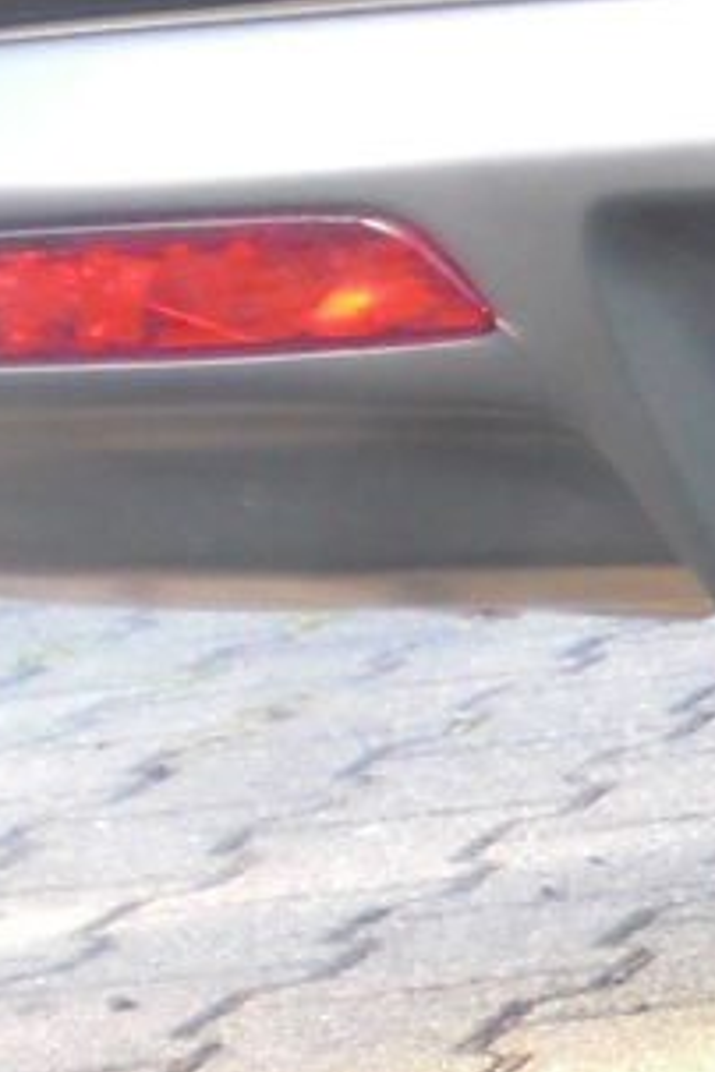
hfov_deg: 6.0
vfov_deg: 9.8
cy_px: 930
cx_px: 2340
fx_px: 6226
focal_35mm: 209
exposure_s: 1/60
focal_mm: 6.3
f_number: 3.1
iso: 100
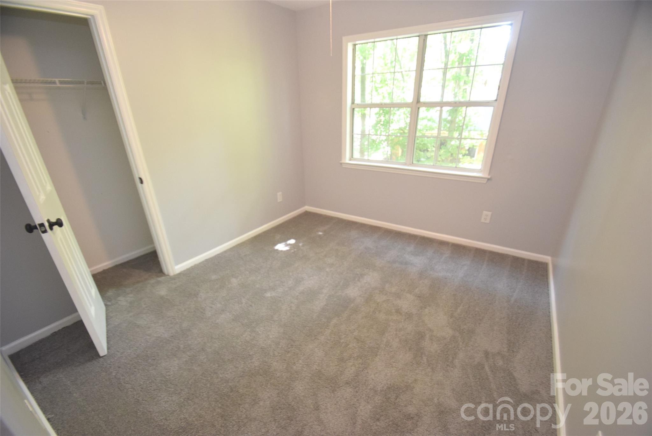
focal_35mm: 15
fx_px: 272
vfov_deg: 77.4
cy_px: 218
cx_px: 326
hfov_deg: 100.4
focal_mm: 10
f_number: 3.5
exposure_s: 1/60
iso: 1600
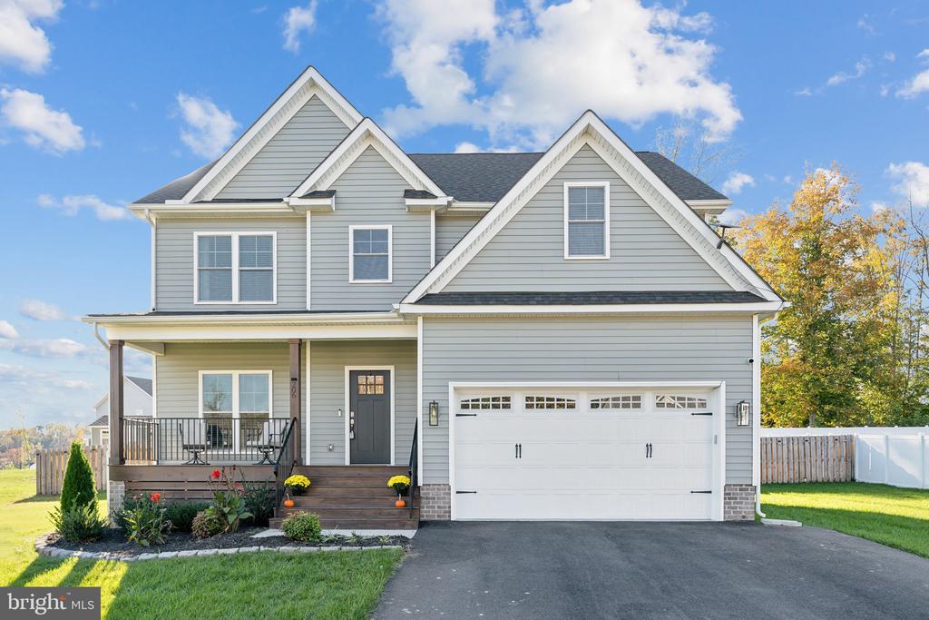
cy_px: 310
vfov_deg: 53.1
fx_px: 619
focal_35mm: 24
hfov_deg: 73.7
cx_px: 464
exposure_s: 1/160
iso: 200
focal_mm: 24
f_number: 6.3
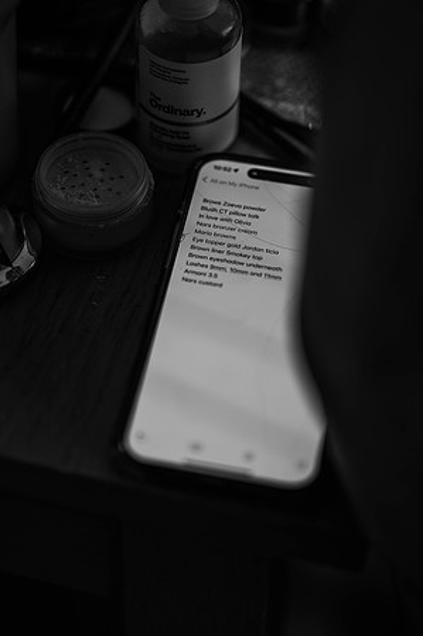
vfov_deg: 23.9
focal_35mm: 85
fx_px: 1501
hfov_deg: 16.0
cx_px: 212
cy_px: 318
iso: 125
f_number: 1.8
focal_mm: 85
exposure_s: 1/200
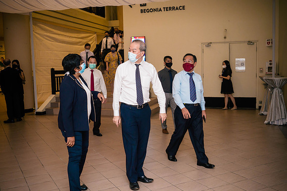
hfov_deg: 47.9
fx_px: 323
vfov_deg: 33.0
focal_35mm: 41
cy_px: 96
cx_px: 144
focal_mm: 19
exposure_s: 1/100
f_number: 2.8
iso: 1250
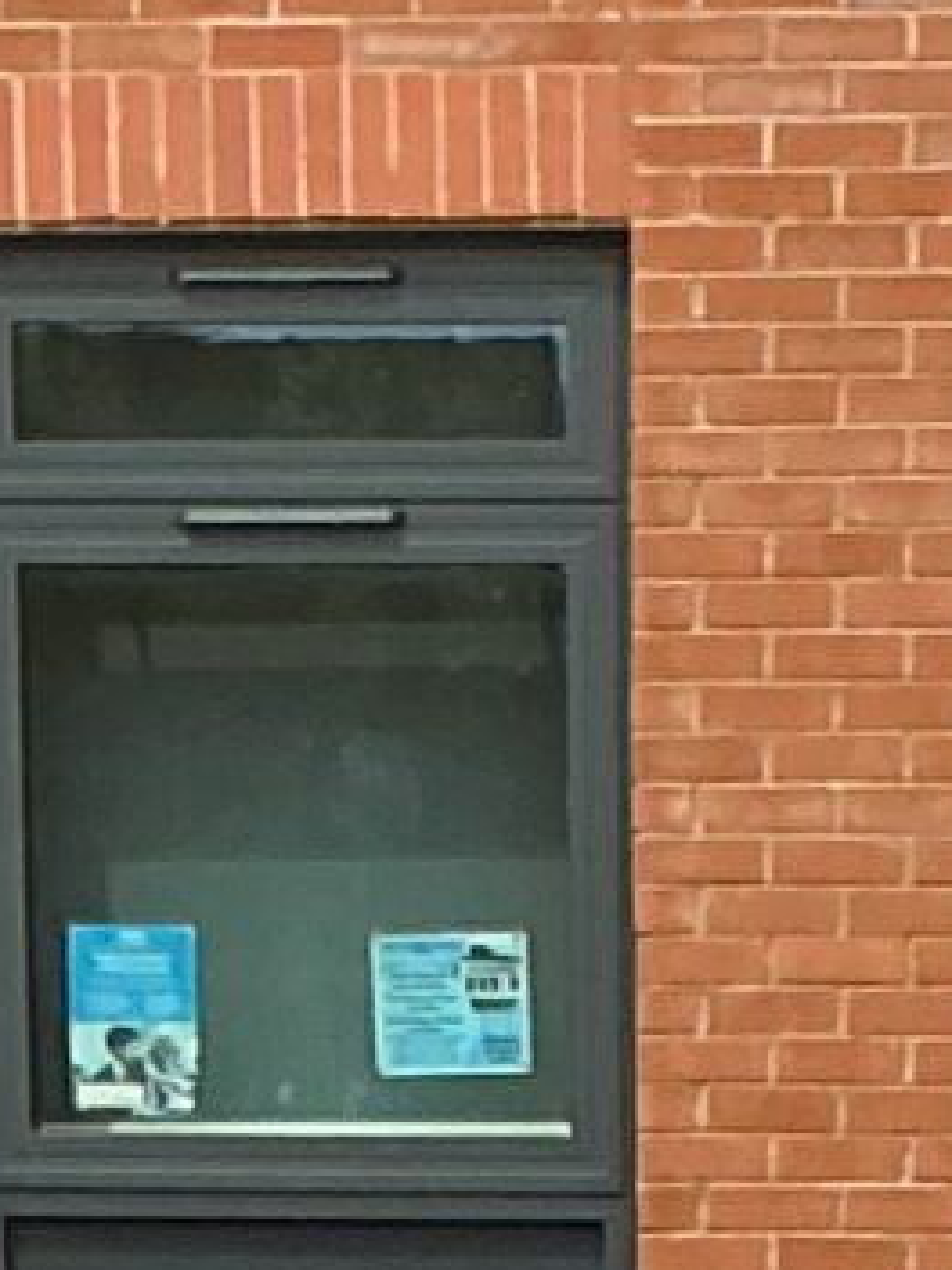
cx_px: 1057
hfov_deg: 7.0
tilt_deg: -14.4
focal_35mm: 211
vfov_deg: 8.1
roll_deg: -1.2
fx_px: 7737
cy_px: 3778
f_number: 1.8
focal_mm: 3
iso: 25
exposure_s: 1/1168
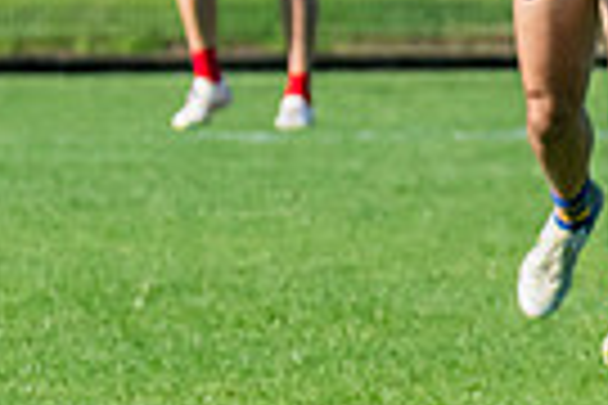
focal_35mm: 1660
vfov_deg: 0.8
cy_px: 79
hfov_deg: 1.2
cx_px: 1280
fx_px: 28033
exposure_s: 1/1600
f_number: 8
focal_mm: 240
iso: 800
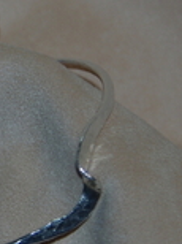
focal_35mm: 376
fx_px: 2643
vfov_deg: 5.3
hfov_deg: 3.9
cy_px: 112
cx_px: -158
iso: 100
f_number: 5.6
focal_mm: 80
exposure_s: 1/90
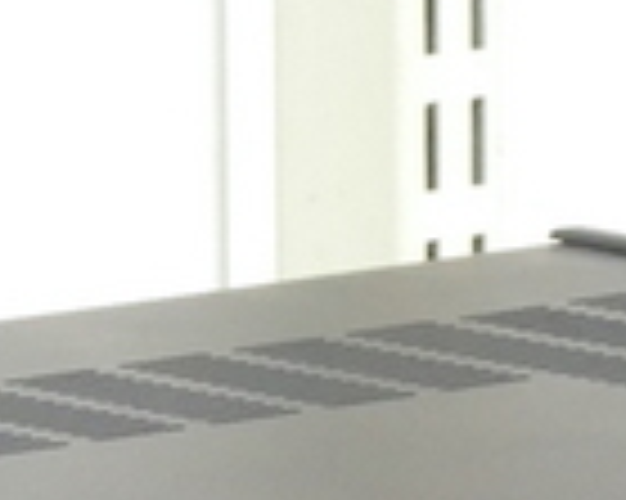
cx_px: 311
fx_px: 17829
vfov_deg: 1.6
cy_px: 937
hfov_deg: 2.0
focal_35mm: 963
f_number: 5.4
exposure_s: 1/3.2
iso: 200
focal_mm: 25.6
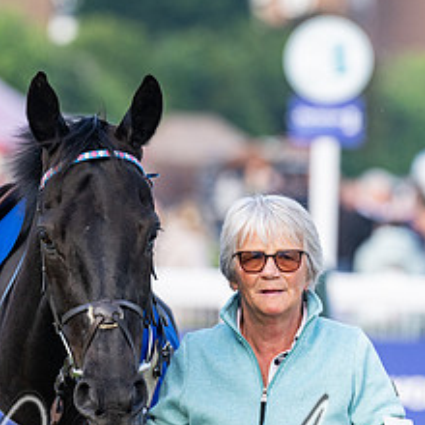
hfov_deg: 3.1
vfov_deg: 3.1
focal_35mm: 574
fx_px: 7973
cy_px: 314
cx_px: 267
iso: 400
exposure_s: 1/640
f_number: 4
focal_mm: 200
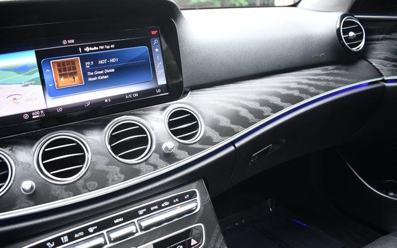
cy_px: 118
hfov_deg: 66.5
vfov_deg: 44.5
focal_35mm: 28
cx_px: 196
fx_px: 303
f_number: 3.5
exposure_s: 1/125
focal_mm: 18
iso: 1600
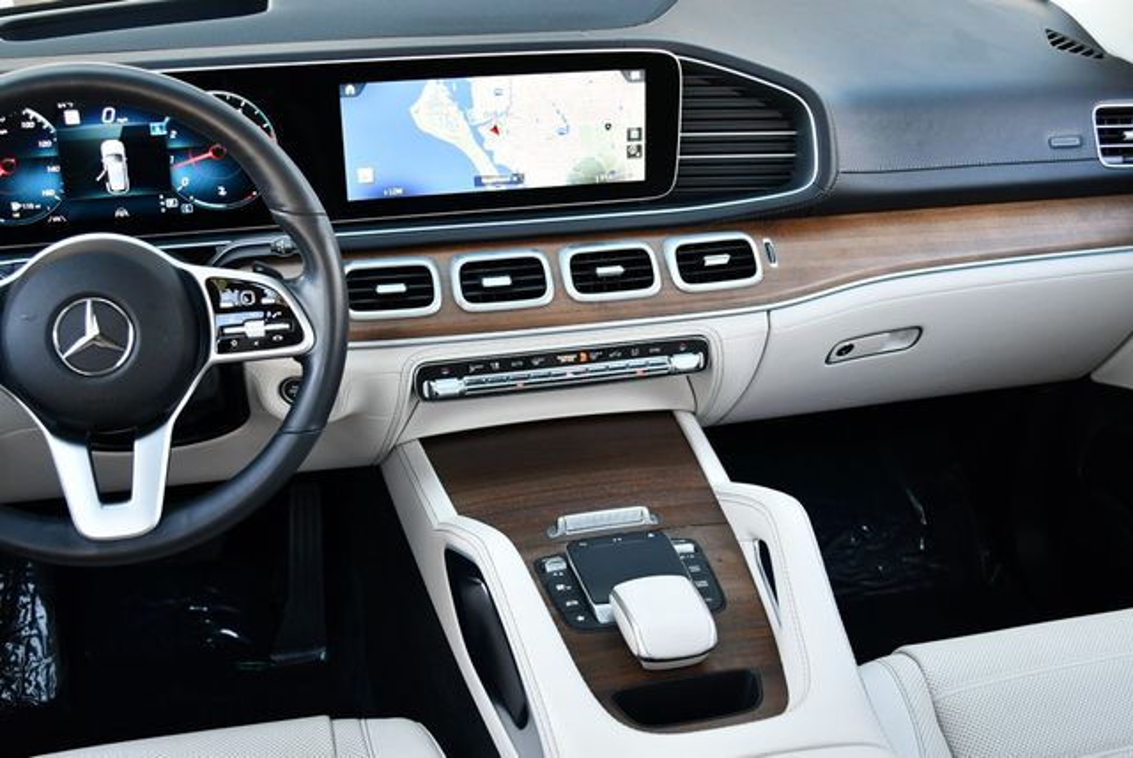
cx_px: 566
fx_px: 1260
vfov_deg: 33.5
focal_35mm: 40
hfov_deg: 48.4
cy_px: 379
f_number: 3.8
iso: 800
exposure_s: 1/200
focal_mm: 20
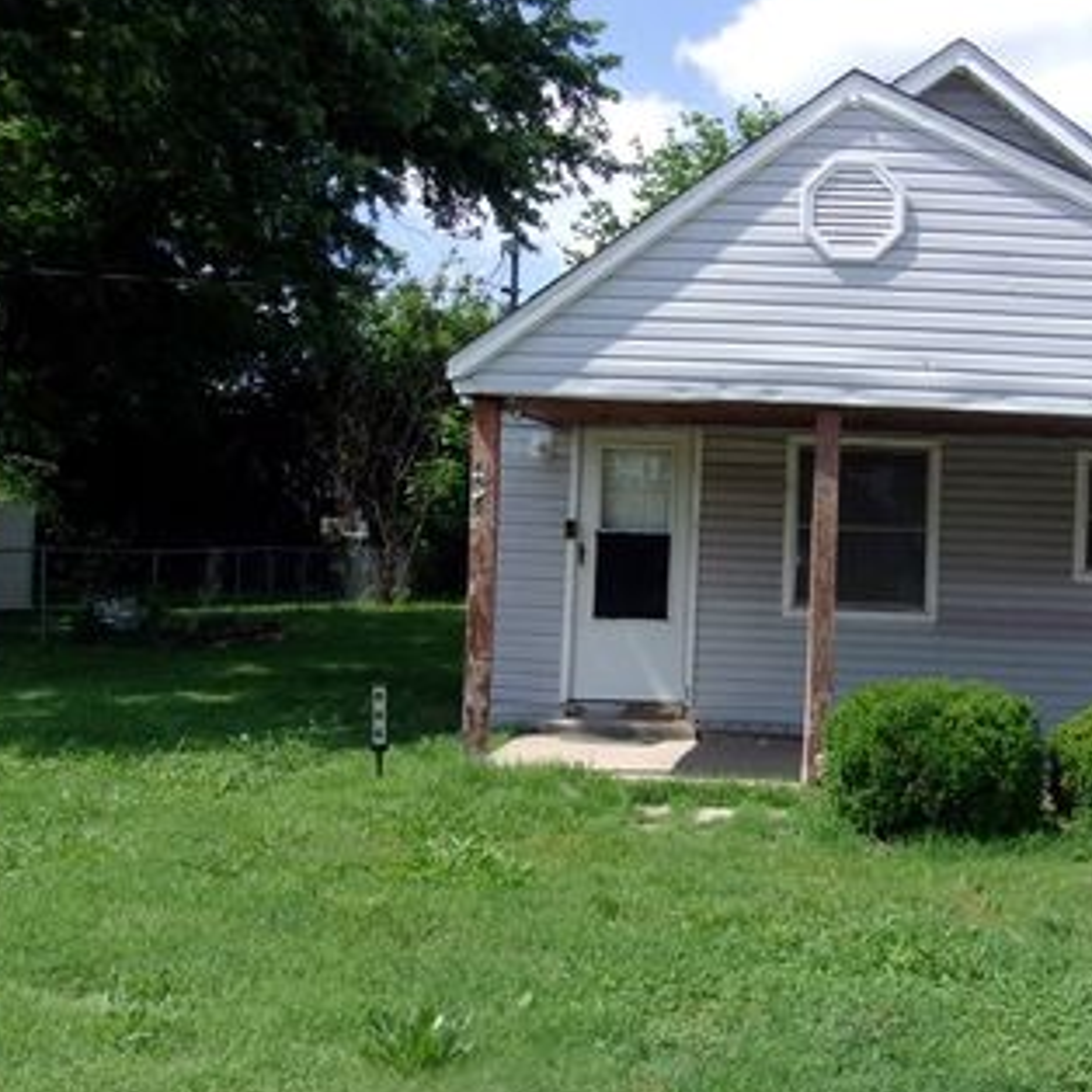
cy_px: 485
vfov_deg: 43.8
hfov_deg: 42.5
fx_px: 1356
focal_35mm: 38
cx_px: 817
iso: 200
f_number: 10.4
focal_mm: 4.9
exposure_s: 1/200
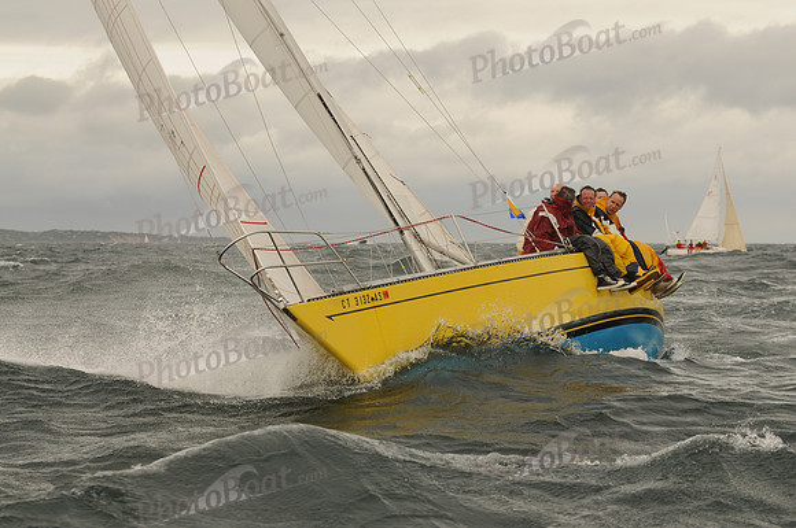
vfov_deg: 7.9
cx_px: 398
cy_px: 264
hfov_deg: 11.8
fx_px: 3842
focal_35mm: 174
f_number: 5
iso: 200
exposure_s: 1/1000
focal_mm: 116
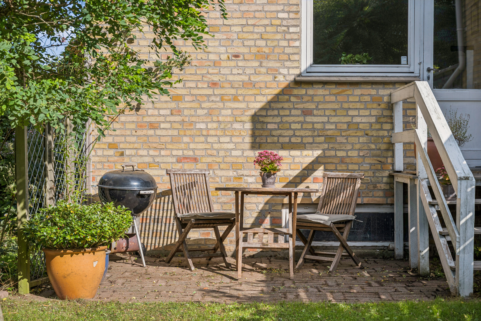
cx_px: 240
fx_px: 721
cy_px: 160
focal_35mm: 54
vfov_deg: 25.1
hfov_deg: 36.9
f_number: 6.3
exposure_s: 1/500
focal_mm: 54
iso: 160
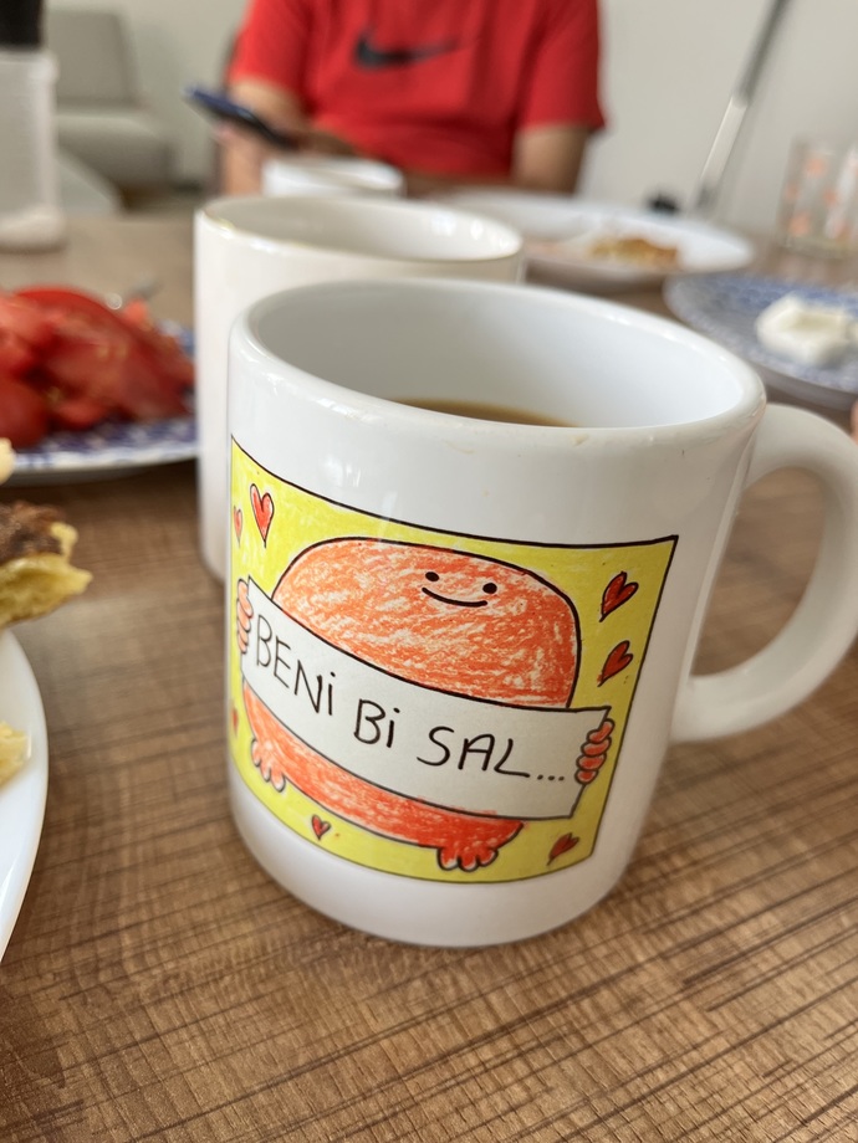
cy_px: 572
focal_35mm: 26
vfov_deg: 67.3
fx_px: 859
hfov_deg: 53.1
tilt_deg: -30.3
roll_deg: -7.7
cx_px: 429
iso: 100
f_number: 1.6
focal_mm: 5.1
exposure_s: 1/121
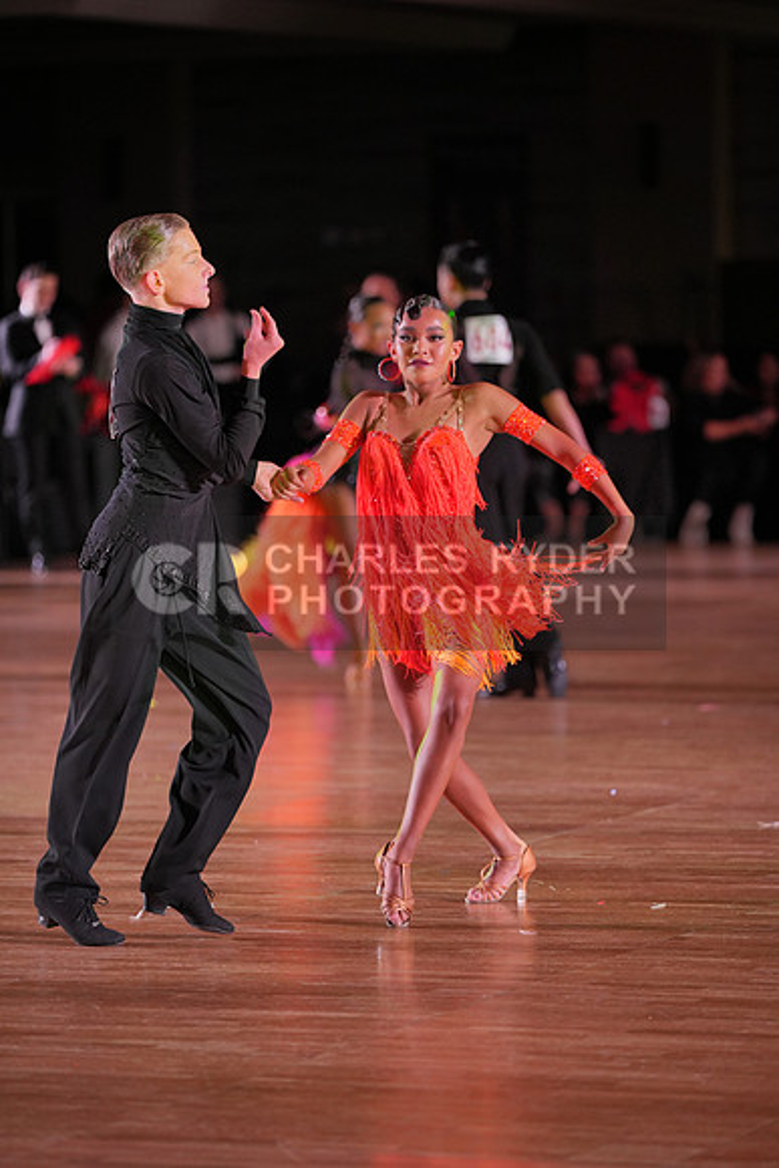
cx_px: 390
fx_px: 5547
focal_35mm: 171
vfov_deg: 12.0
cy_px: 584
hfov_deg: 8.0
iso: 1250
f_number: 2.8
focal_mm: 171
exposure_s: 1/400
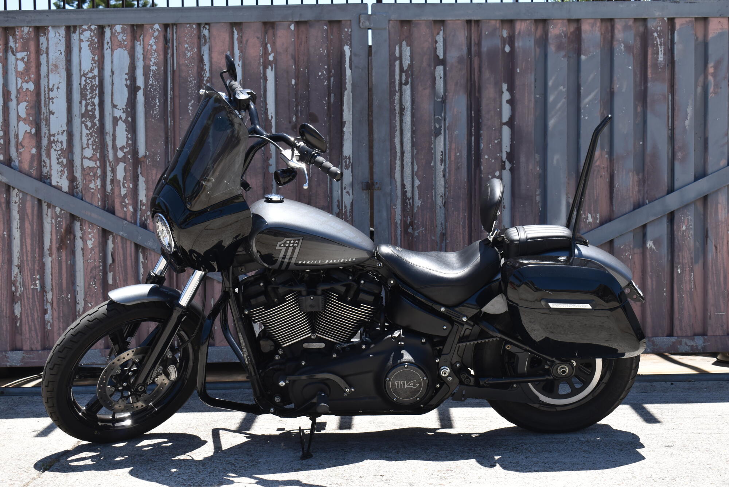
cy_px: 244
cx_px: 364
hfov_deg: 35.0
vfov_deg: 23.8
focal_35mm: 57
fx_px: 1155
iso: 140
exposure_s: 1/250
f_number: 8
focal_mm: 38
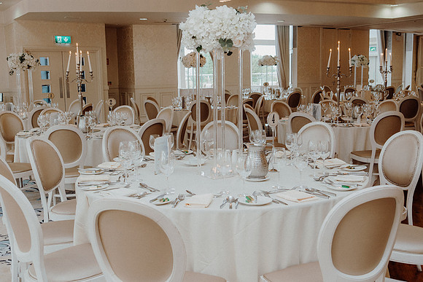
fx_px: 458
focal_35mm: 39
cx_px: 212
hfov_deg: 49.5
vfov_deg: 34.2
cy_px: 141
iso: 640
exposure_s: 1/160
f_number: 3.5
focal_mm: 26
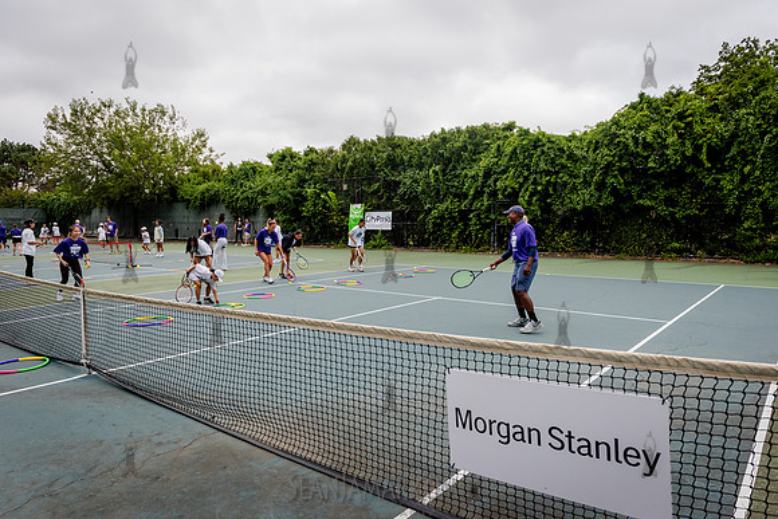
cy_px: 260
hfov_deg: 73.3
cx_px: 389
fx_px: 522
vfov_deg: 52.8
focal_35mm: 24
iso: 1000
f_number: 5
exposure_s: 1/3200
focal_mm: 24
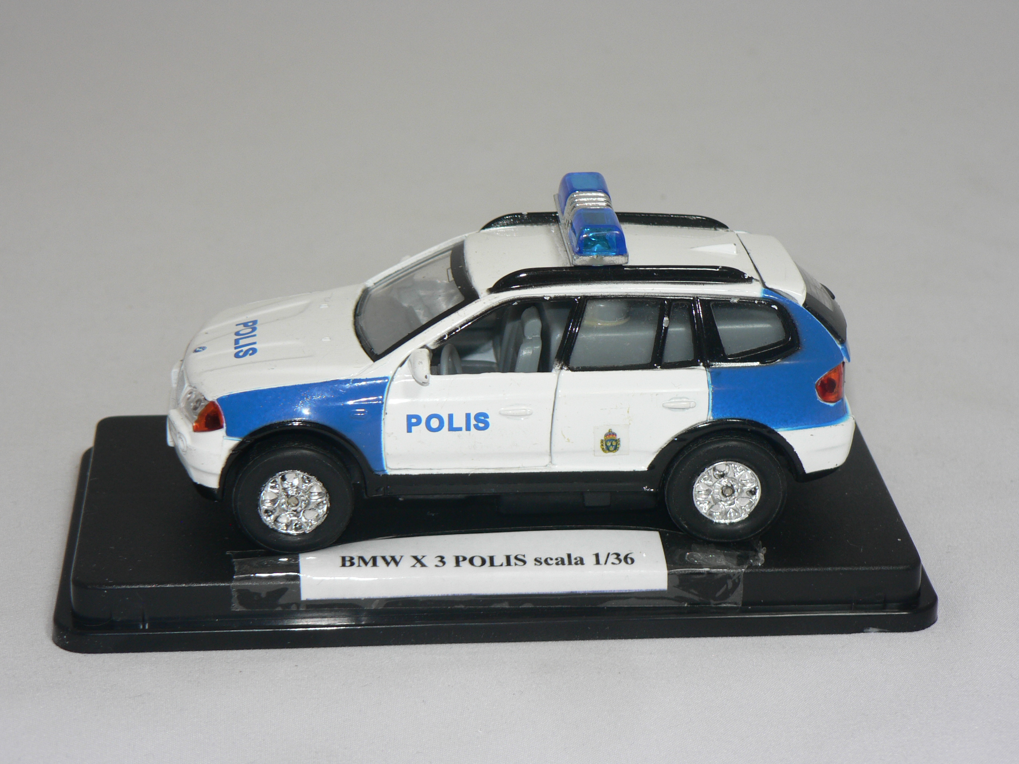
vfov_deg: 16.6
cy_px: 382
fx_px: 2620
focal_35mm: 89
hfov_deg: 22.0
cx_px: 510
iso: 80
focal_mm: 14.9
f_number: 3.2
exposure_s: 1/60
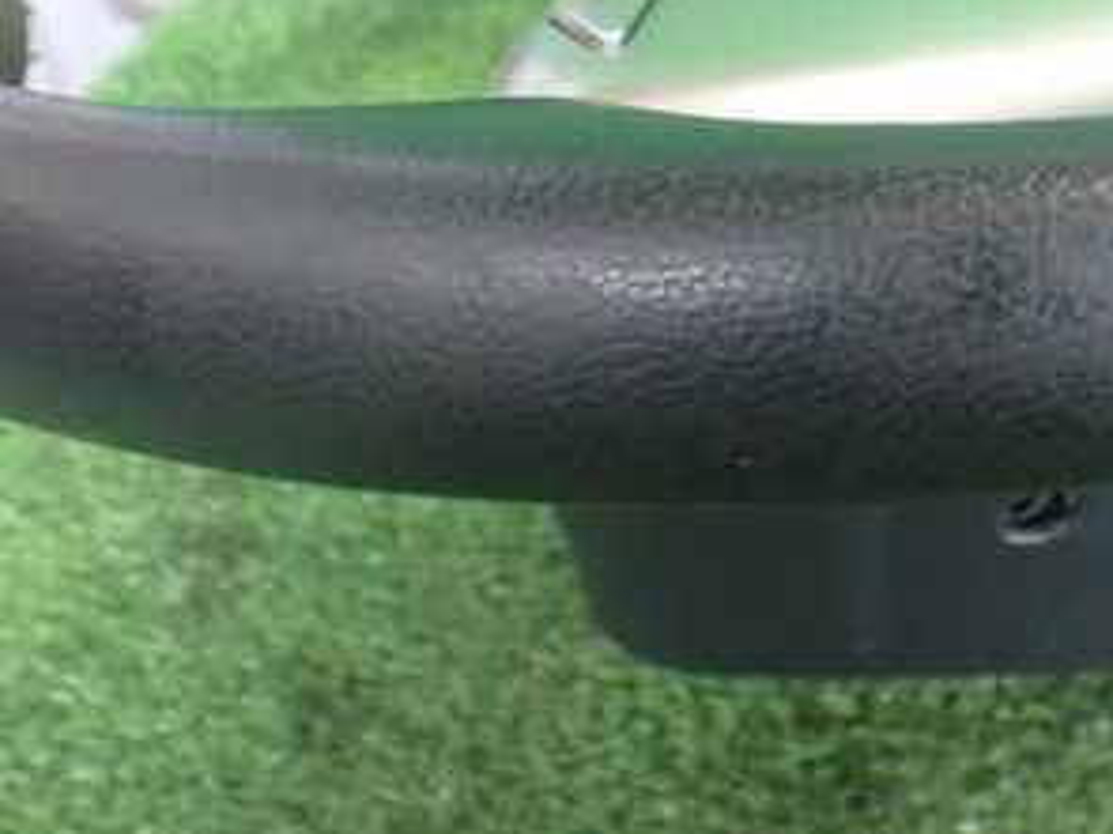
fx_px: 1961
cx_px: 951
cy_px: 170
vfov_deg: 23.7
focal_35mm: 61
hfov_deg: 30.6
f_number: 2.3
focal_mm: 5.4
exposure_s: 1/80
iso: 800
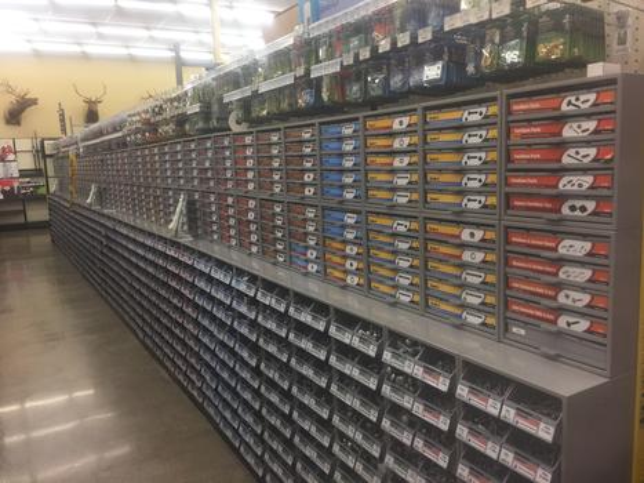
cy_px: 242
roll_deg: +0.7
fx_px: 539
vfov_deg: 48.2
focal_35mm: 29
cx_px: 322
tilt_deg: -8.9
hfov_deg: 61.7
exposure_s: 1/30
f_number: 2.2
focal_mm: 4.15
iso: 50
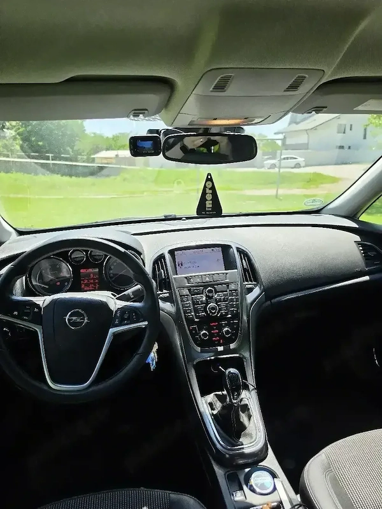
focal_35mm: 23
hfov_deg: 58.9
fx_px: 338
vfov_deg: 73.9
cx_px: 191
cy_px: 254
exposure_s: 1/2500
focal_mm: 6.5
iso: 64
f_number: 1.4
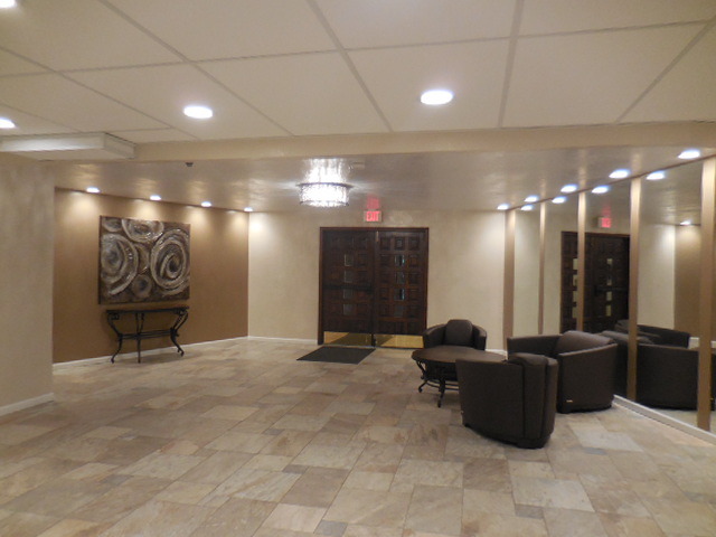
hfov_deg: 69.4
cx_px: 358
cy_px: 268
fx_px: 517
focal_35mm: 25
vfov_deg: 54.9
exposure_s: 1/30
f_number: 3.3
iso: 320
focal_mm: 4.5
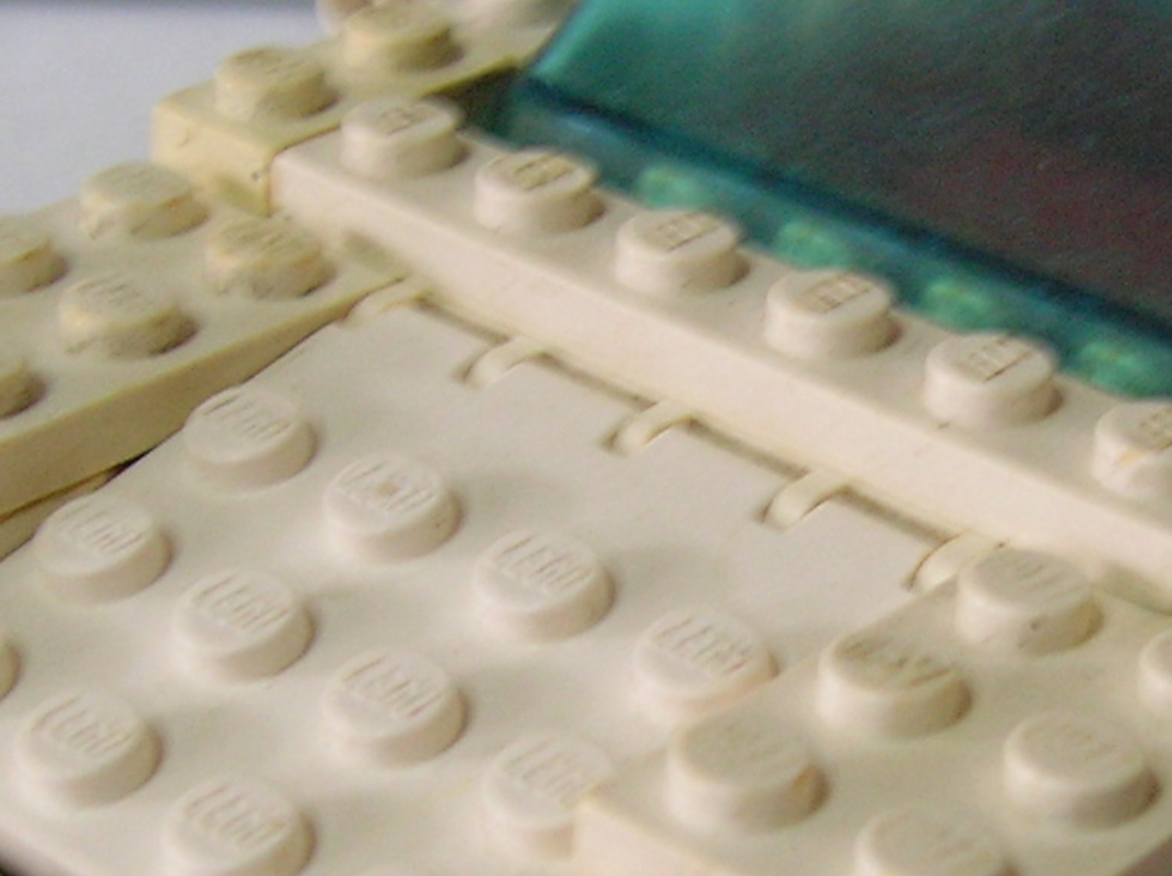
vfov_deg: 14.5
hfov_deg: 19.2
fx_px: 3416
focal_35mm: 101
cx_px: 1014
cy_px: 721
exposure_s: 1/9.7
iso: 100
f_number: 2.9
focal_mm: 5.7
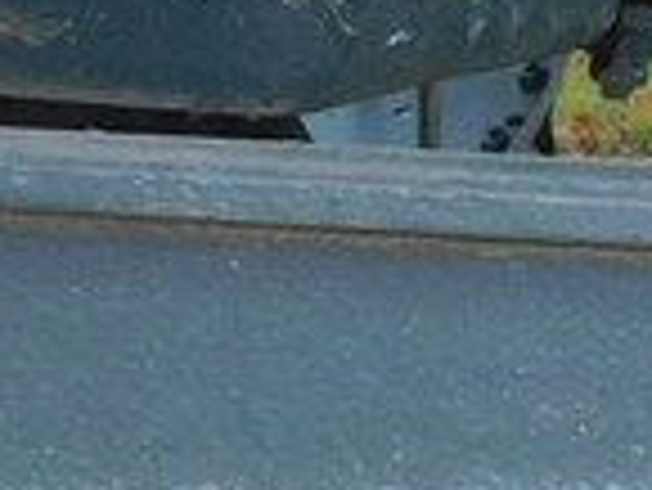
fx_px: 3186
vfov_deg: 8.8
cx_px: 1491
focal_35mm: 169
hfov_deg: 10.3
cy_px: 369
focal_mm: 4
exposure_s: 1/30
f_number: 3
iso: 200
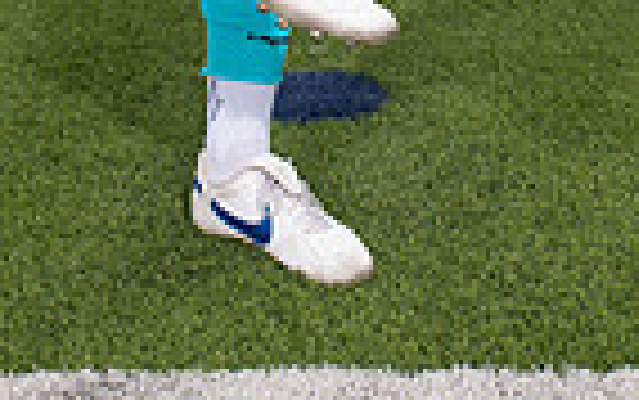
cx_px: 284
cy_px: -544
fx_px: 1969
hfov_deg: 18.4
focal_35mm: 113
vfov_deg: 10.2
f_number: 7.1
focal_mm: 35
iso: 125
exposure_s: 1/400
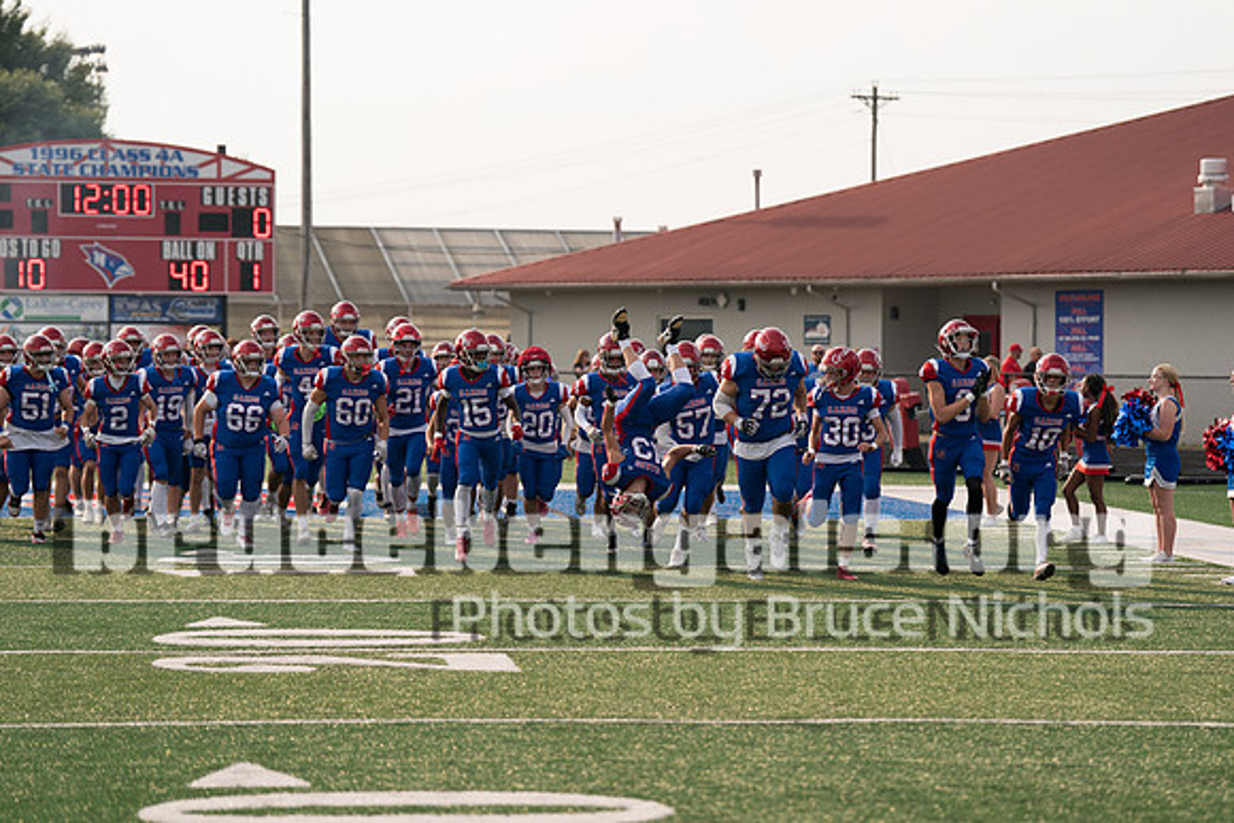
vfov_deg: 11.1
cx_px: 617
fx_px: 4251
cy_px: 412
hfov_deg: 16.5
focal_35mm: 124
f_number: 3.2
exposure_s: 1/1000
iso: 100
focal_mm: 124
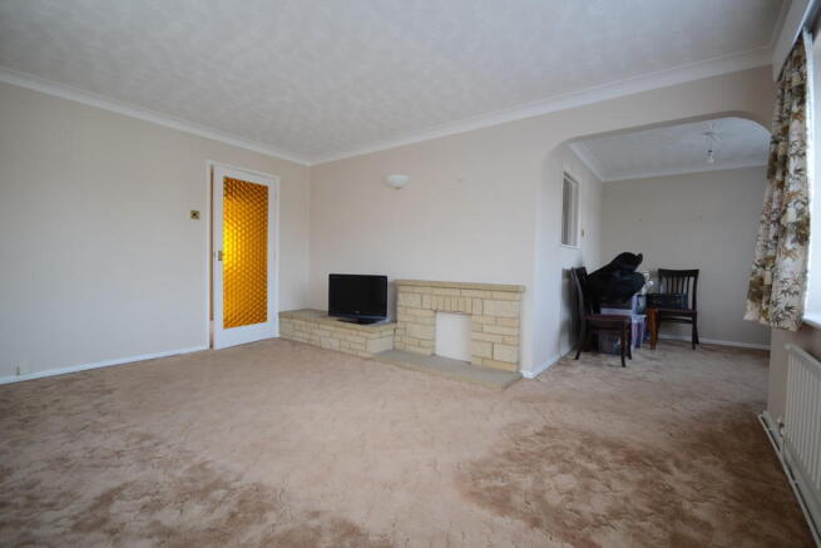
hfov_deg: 100.4
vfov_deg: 77.4
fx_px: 342
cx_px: 410
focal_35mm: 15
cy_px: 274
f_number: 4
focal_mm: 10
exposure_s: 1/30
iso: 250
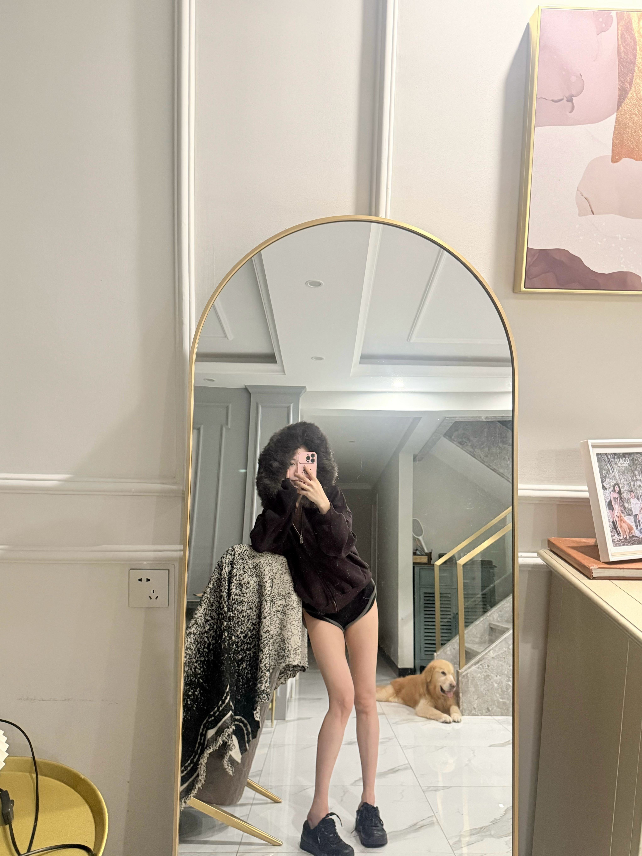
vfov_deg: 67.3
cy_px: 428
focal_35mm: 26
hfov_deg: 53.1
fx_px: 643
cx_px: 321
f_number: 1.5
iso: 125
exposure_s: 1/60
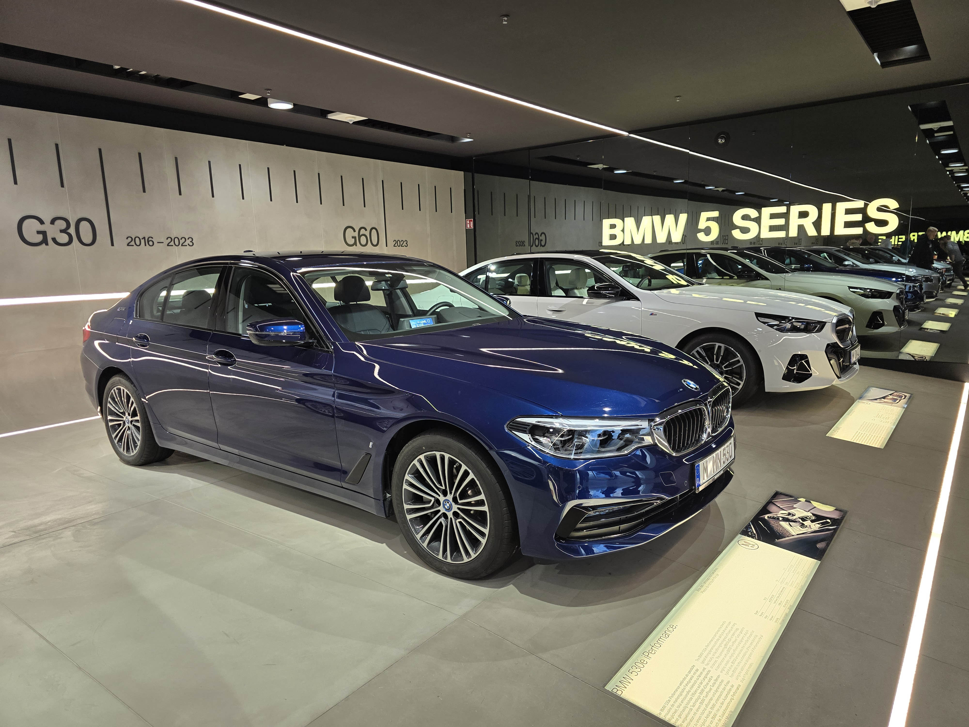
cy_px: 364
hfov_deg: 73.9
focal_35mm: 23
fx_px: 644
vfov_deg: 58.9
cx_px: 484
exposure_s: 1/180
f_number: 1.7
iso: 160
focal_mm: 6.3
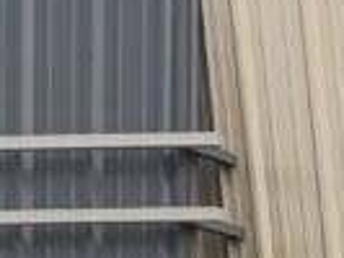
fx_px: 1840
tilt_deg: -10.4
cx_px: 1236
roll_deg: +1.0
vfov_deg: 6.9
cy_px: 893
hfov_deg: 8.0
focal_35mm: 185
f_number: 1.78
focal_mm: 6.76
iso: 80
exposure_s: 1/1522
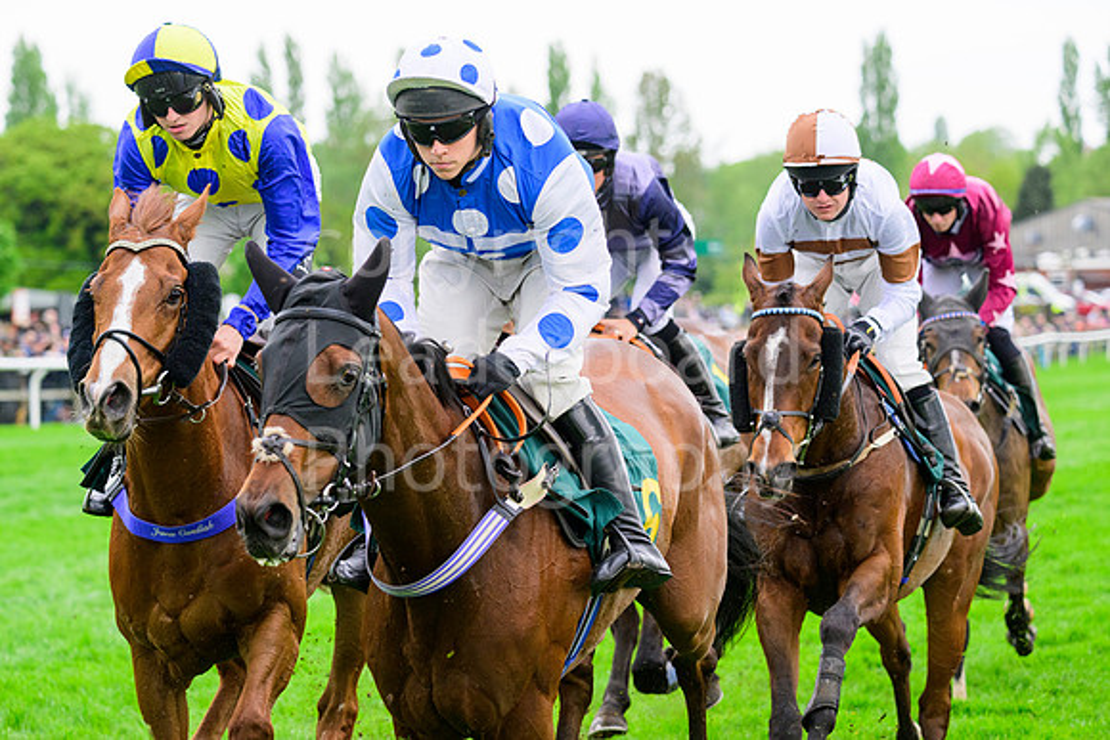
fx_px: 4472
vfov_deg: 9.5
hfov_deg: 14.2
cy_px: 370
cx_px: 555
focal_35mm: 145
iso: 1250
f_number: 5.6
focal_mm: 145
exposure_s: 1/1250
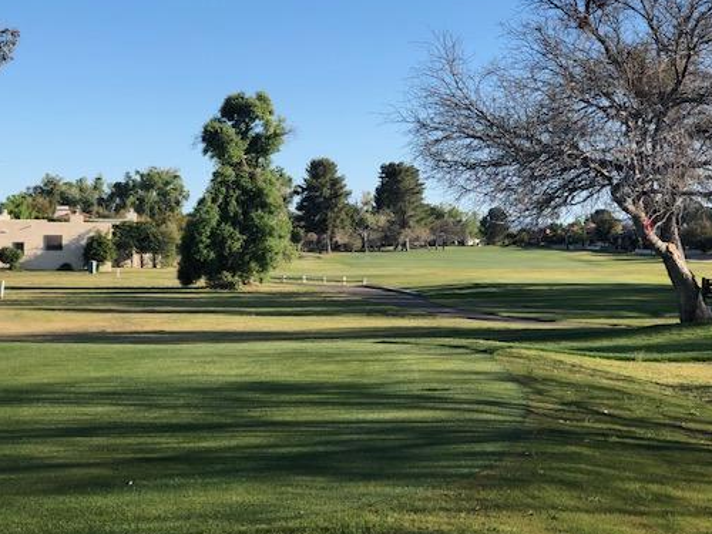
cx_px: 407
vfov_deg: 20.2
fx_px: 1502
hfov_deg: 26.6
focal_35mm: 73
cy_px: 258
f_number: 2.8
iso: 20
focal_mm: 6.6
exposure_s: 1/384
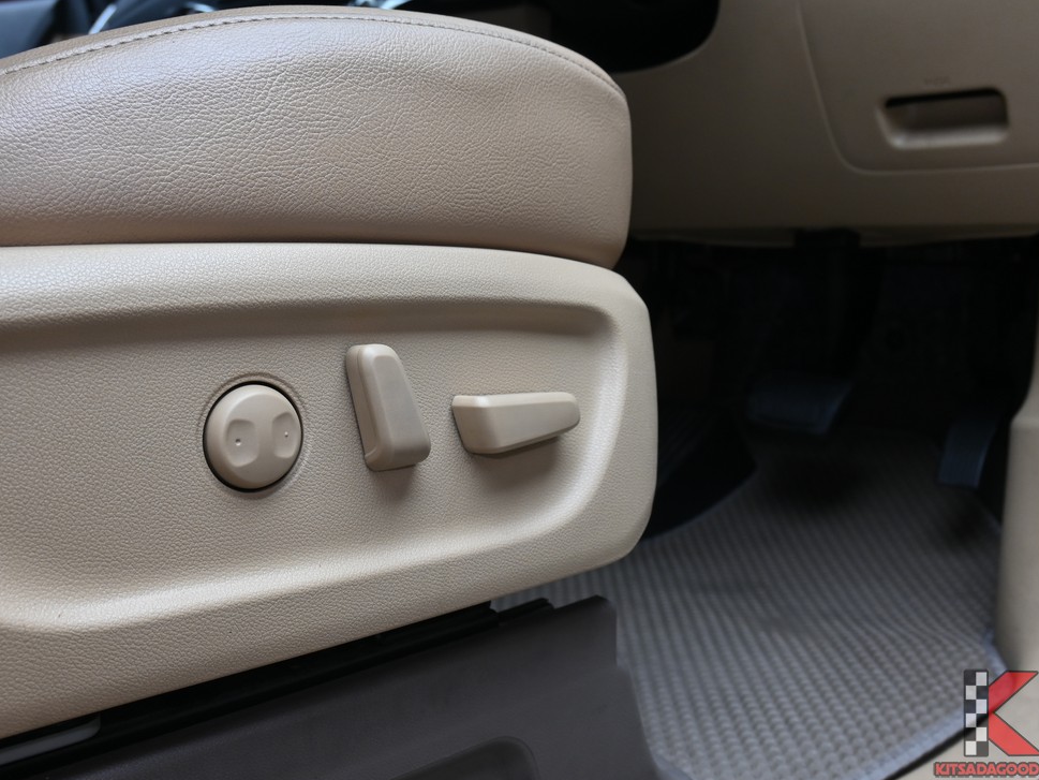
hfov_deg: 51.3
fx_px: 1081
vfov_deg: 39.7
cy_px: 392
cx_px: 487
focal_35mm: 36
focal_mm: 22.5
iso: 280
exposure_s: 1/60
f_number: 5.6
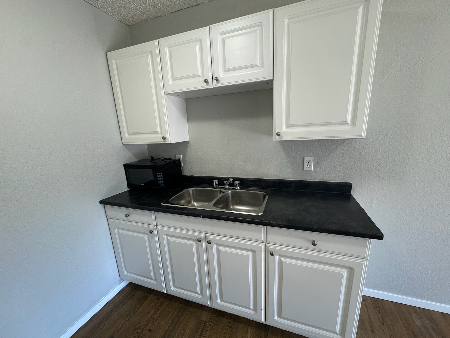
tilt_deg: -14.5
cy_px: 178
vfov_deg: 81.7
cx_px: 223
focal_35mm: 15
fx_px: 195
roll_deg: +3.2
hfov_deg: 98.2
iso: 160
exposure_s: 1/60
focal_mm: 2.22
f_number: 2.2
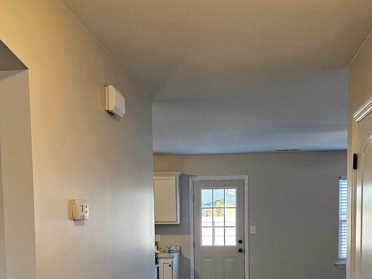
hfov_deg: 42.9
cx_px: 191
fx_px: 473
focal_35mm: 44
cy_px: 238
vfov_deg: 31.7
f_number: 1.8
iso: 200
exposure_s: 1/120
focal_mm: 5.4
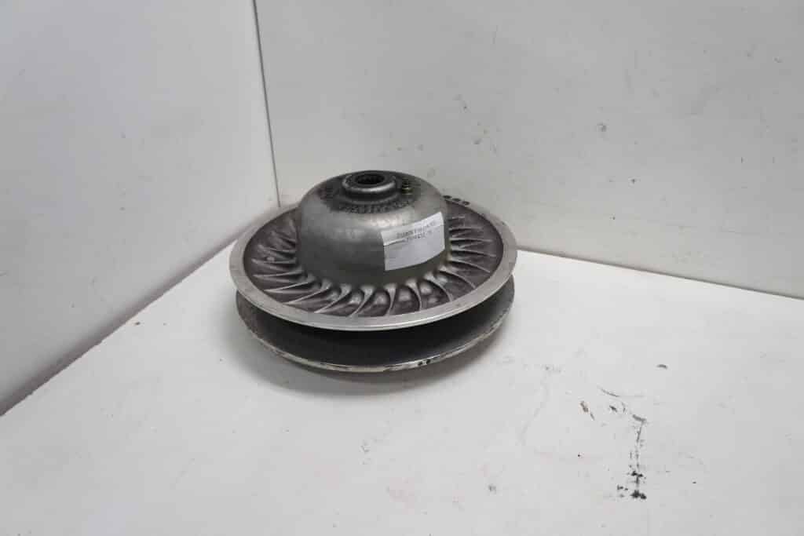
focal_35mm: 27
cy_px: 268
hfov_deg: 67.4
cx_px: 402
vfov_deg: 47.9
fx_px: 603
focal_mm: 18
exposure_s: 1/60
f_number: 5.6
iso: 320
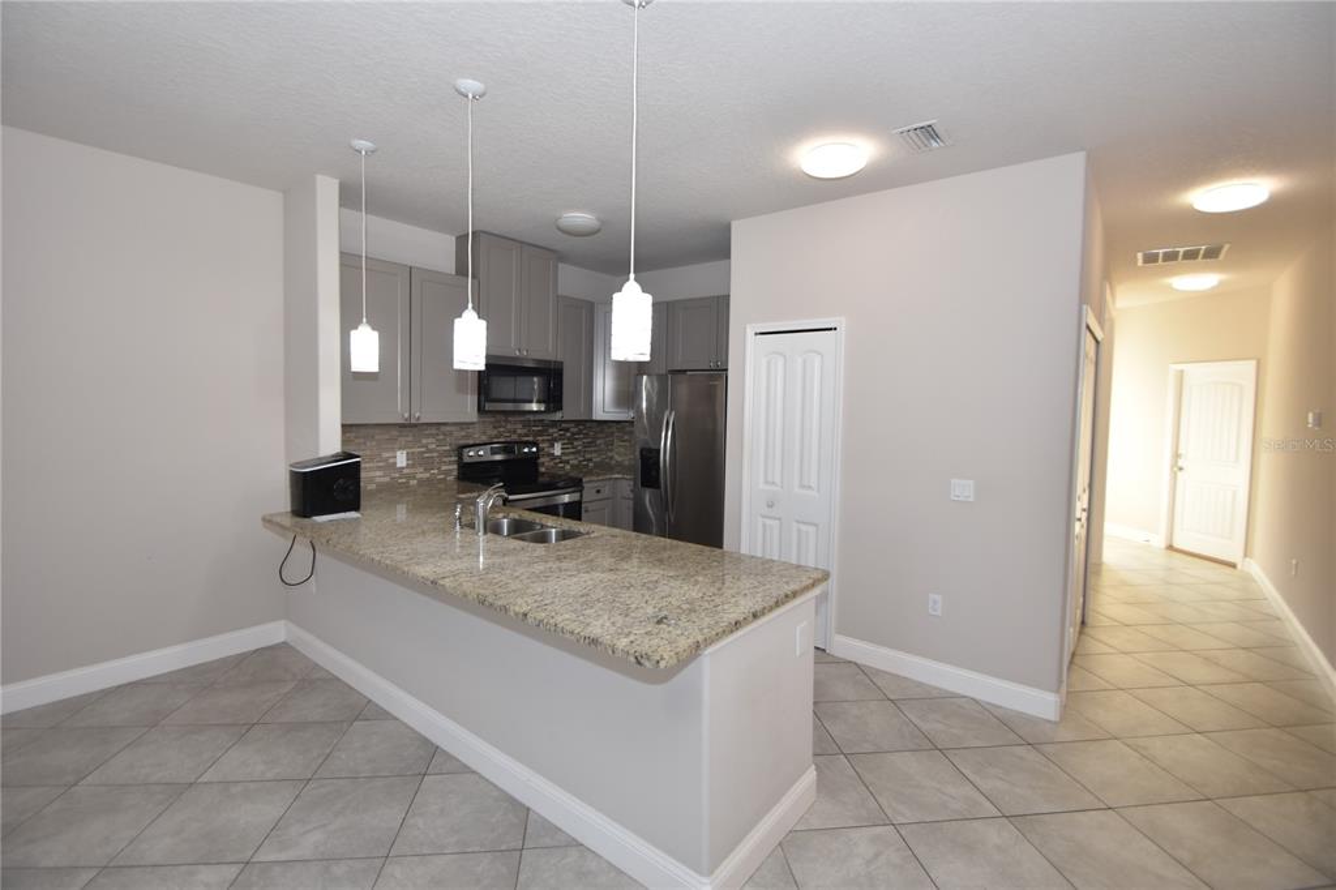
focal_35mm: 15
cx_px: 668
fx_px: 556
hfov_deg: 100.4
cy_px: 445
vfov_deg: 77.3
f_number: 4
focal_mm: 10
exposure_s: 1/60
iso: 200
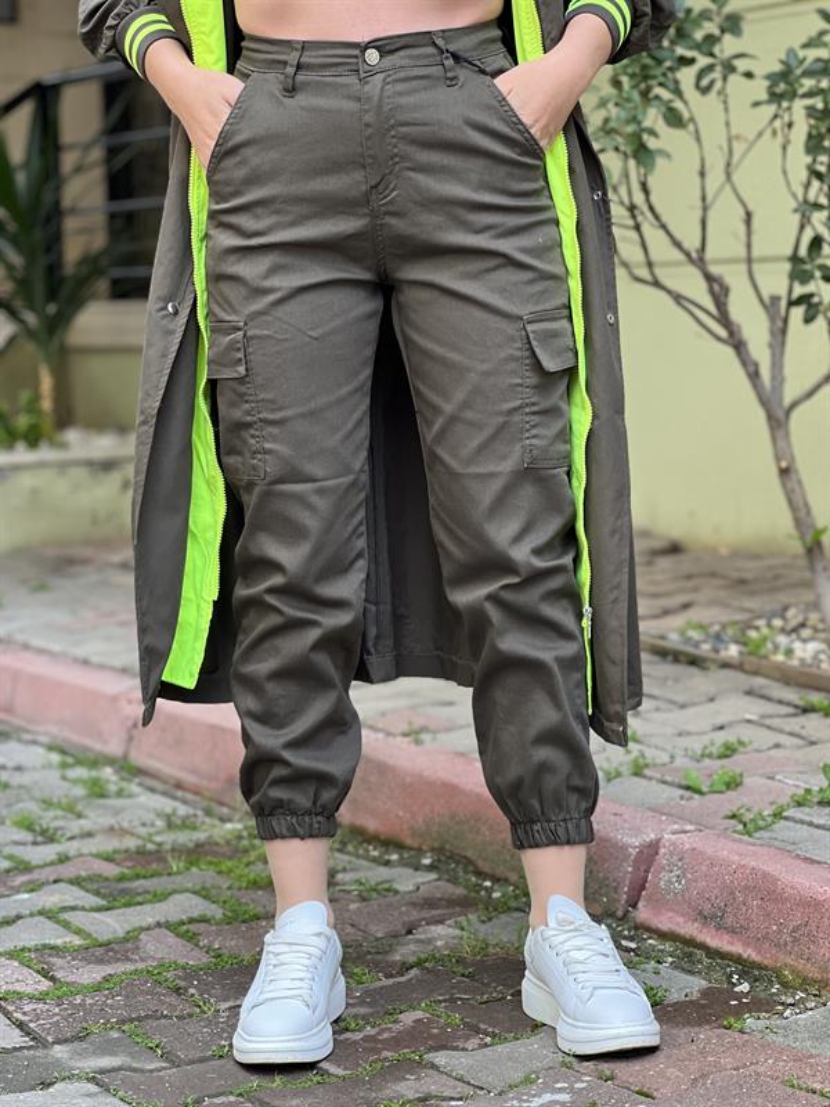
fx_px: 2462
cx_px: 415
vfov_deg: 25.3
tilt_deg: -4.2
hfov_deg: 19.1
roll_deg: -0.1
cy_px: 554
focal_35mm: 77
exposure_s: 1/121
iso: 80
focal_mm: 9
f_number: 2.8
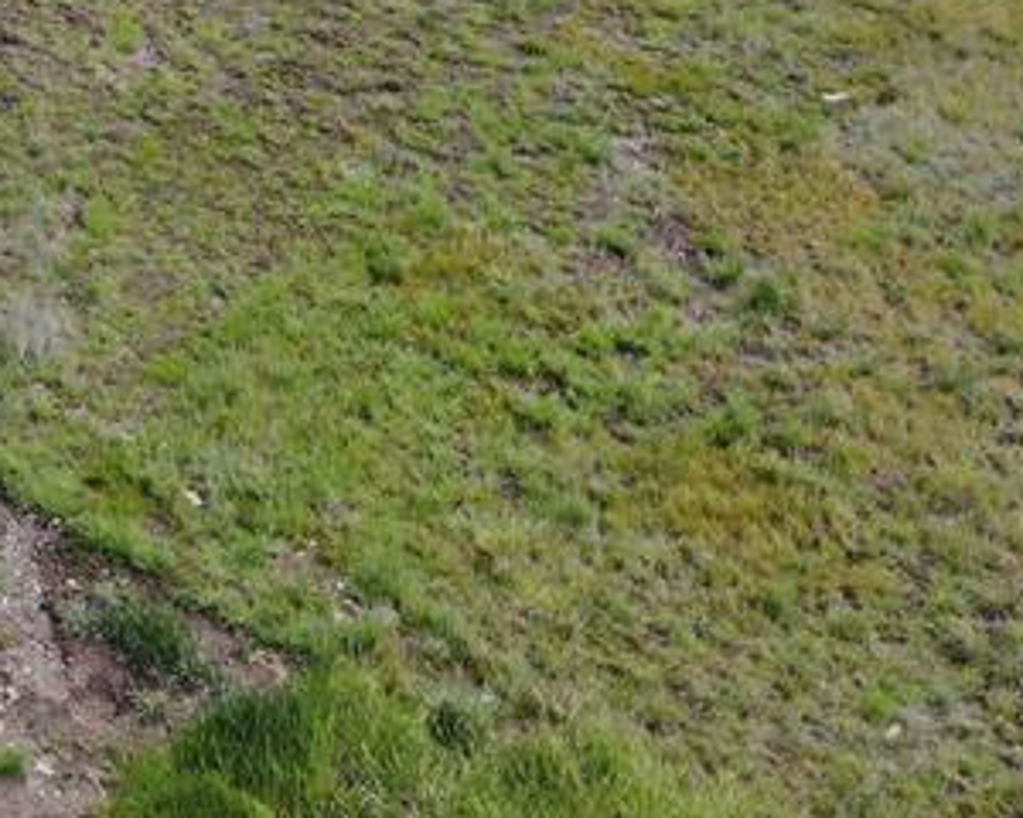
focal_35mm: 80
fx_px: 2422
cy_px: -428
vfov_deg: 17.2
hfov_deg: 21.3
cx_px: -348
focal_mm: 4.5
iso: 100
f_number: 2.8
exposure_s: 1/232
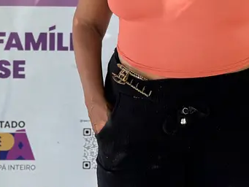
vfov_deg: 12.0
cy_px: -45
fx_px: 871
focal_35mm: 121
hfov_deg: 16.2
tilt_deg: -5.6
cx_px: 52
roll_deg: -0.3
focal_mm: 6.86
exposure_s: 1/604
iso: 80
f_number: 1.78
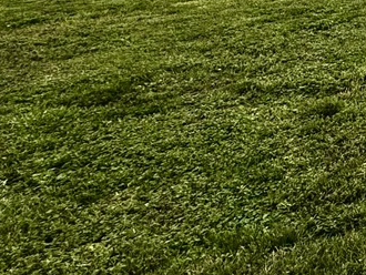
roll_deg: +0.0
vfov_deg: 20.3
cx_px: 766
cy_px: -150
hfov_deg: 18.1
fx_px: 645
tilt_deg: +8.8
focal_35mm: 61
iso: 50
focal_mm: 2.22
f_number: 2.2
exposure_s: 1/3906
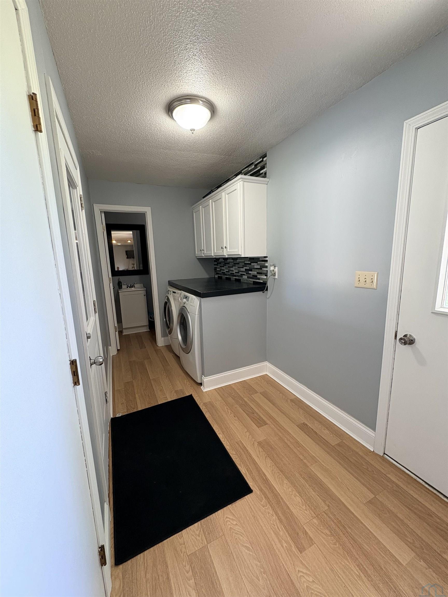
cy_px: 298
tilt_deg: -8.8
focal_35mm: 14
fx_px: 242
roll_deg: +1.6
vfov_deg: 102.1
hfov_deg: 85.7
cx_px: 224
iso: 250
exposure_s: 1/60
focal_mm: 2.22
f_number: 2.2
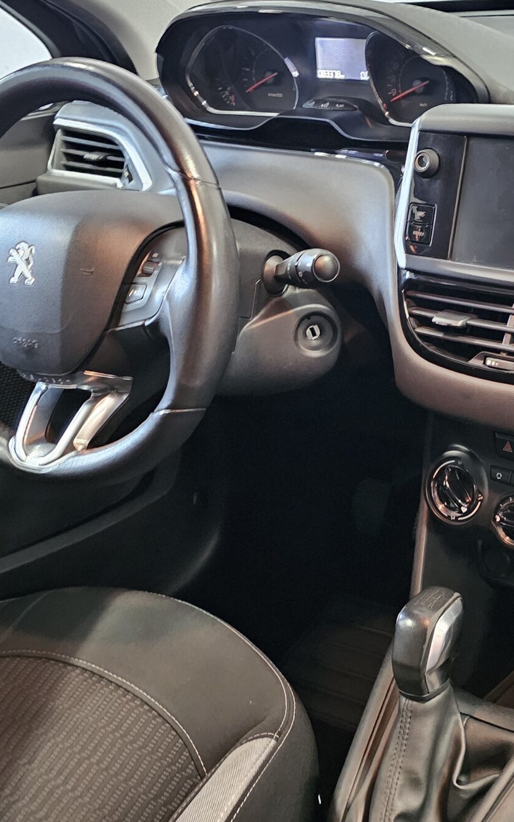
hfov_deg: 26.4
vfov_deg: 42.6
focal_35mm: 47
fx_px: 1053
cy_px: 465
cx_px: 478
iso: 1600
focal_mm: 6.3
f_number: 1.7
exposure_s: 1/16.7
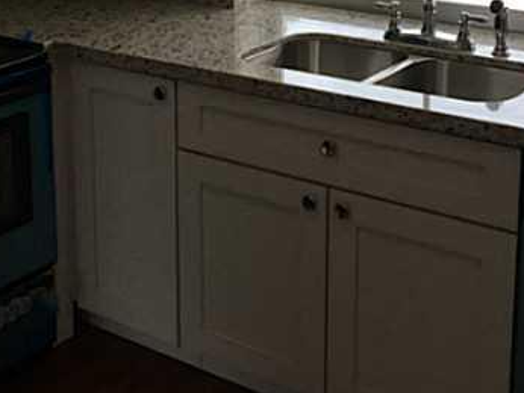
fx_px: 1015
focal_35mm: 67
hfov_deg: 28.9
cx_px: 227
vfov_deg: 21.3
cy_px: 15
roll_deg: +0.1
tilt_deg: -12.0
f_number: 2.2
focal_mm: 4.15
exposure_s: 1/271
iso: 32
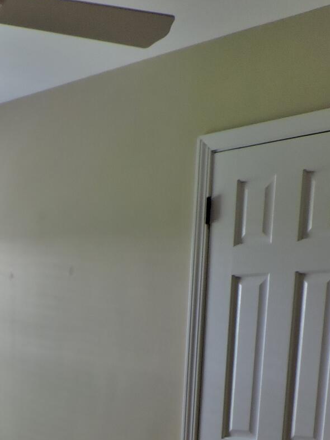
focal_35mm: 61
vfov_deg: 27.6
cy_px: 536
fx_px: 776
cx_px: -28
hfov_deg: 22.7
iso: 250
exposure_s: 1/30
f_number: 3
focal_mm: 4.3
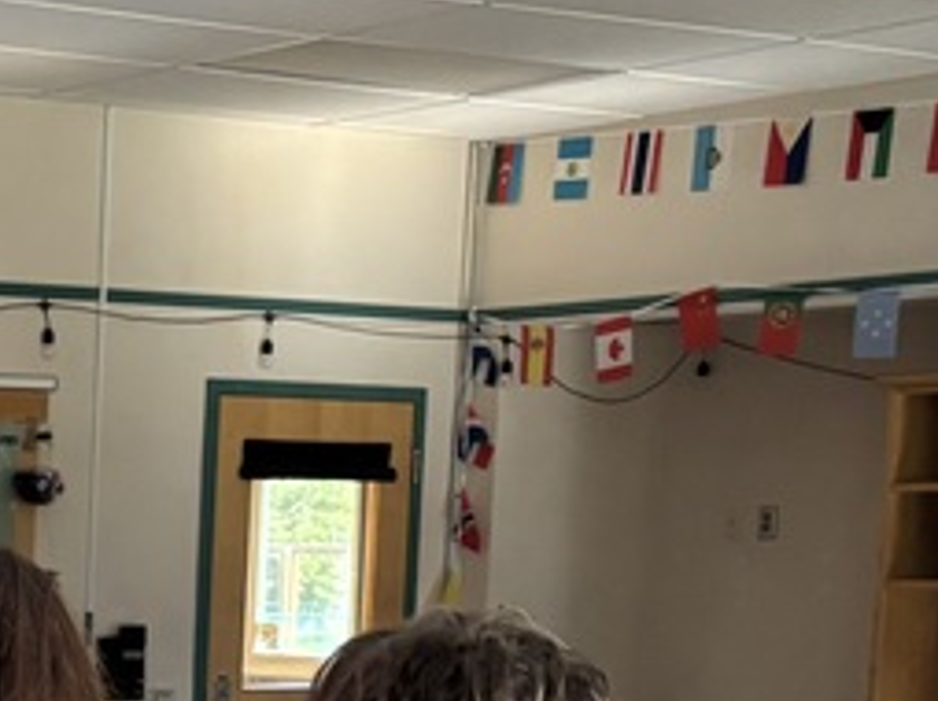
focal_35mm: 105
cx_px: -565
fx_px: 2843
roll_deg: -1.0
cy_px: 897
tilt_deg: -6.6
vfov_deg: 13.6
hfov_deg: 16.6
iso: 200
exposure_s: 1/60
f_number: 1.6
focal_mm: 5.96
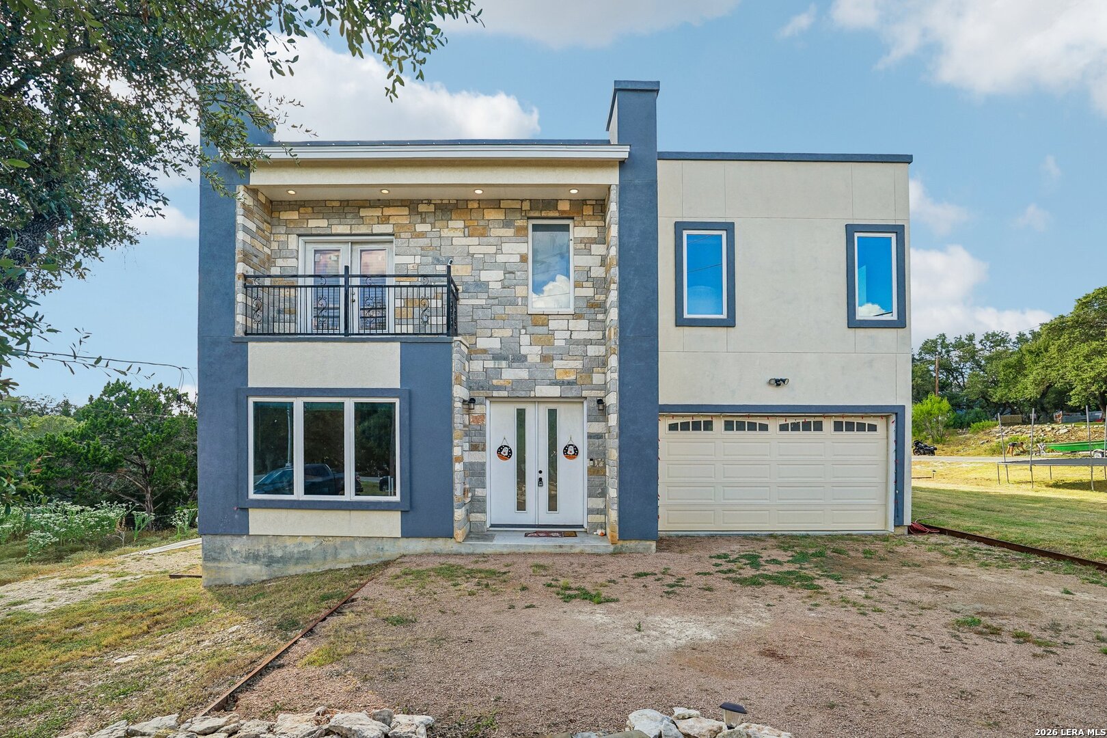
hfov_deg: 93.3
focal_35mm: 17
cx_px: 554
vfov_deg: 70.4
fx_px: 523
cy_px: 369
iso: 200
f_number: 8
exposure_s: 1/125
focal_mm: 17
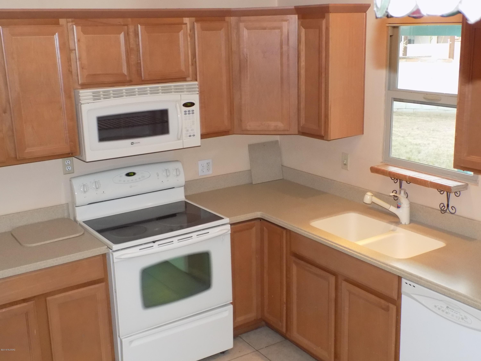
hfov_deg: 45.8
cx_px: 240
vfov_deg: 35.1
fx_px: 570
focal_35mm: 41
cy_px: 180
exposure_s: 1/30
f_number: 3.6
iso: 400
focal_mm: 7.3
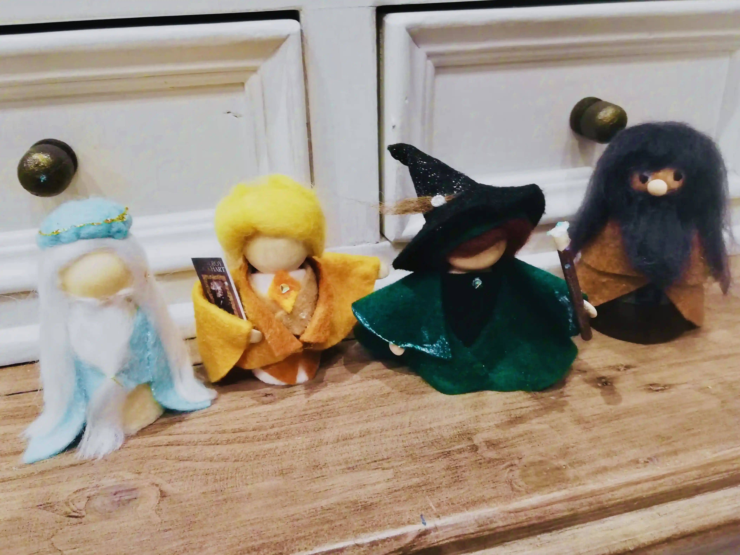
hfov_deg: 67.3
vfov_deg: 53.1
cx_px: 370
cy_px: 278
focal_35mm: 26
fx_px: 556
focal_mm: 3.81
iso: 400
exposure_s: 1/25
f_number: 2.2
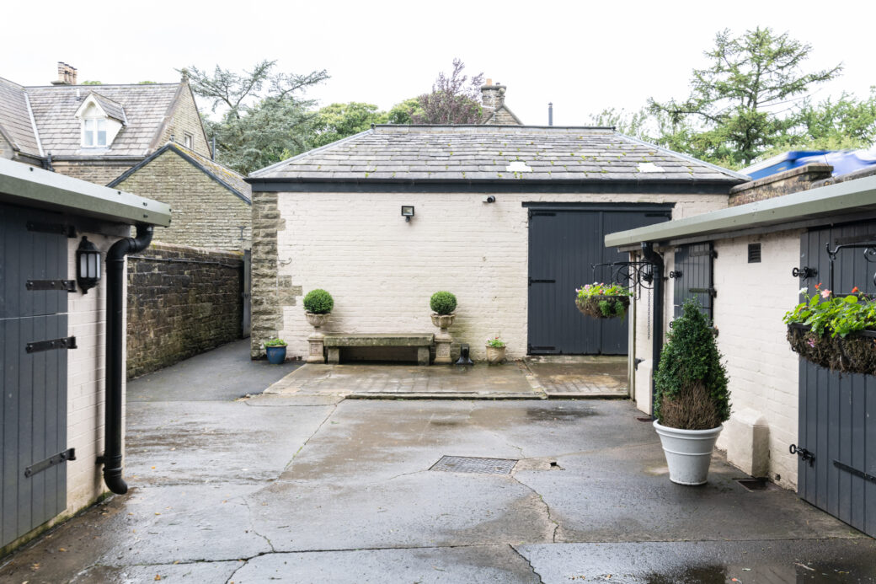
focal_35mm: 30
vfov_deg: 43.6
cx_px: 438
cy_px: 292
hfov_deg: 61.9
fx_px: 730
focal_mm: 30
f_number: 8
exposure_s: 1/40
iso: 200
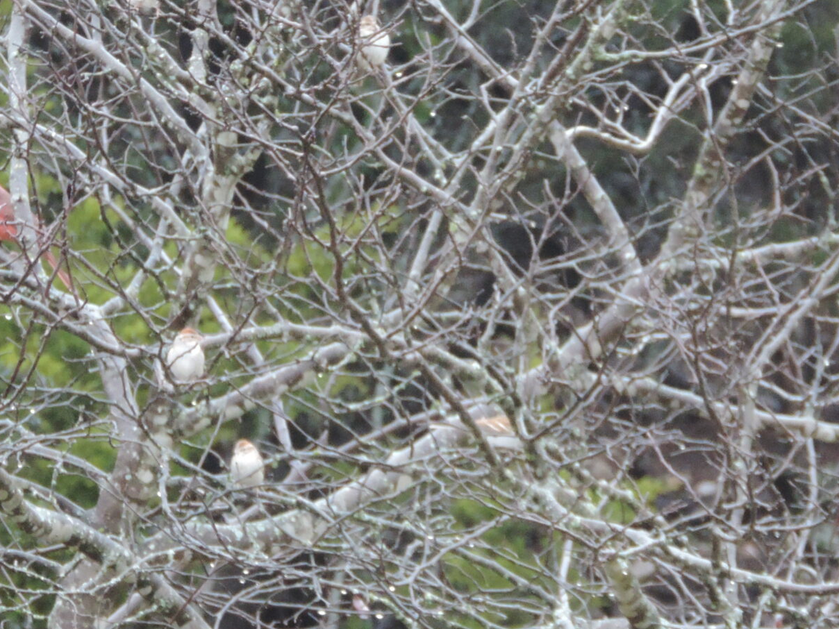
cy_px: 122
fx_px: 12846
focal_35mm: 530
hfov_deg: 3.7
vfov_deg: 2.8
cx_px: 462
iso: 800
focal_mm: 44.5
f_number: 4.7
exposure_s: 1/13
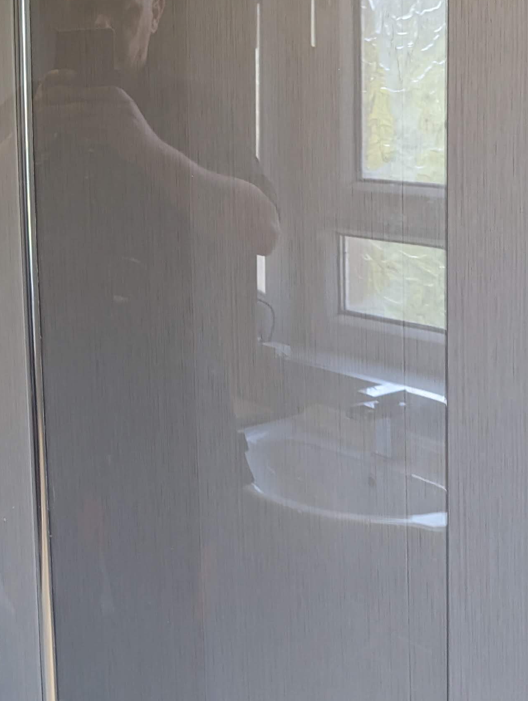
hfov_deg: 23.1
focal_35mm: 58
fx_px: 1177
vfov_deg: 32.4
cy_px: 157
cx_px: -108
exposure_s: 1/100
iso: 125
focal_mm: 6.81
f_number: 1.85
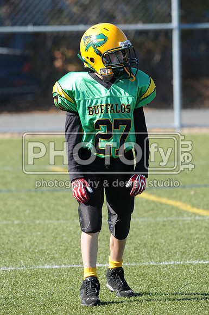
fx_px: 3930
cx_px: 104
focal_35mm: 450
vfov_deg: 4.6
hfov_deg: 3.0
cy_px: 158
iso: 200
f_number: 5.6
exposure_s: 1/500
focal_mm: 300
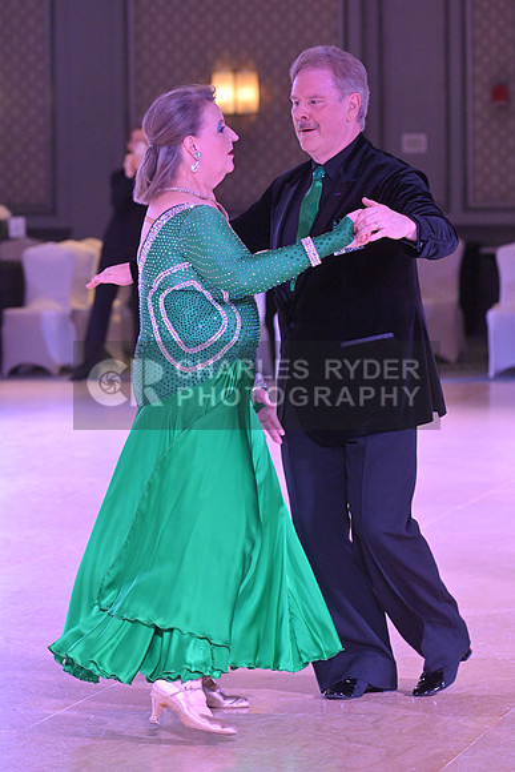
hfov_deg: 7.9
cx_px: 258
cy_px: 386
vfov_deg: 11.7
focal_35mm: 175
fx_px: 3753
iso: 5000
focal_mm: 175
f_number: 7.1
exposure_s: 1/320
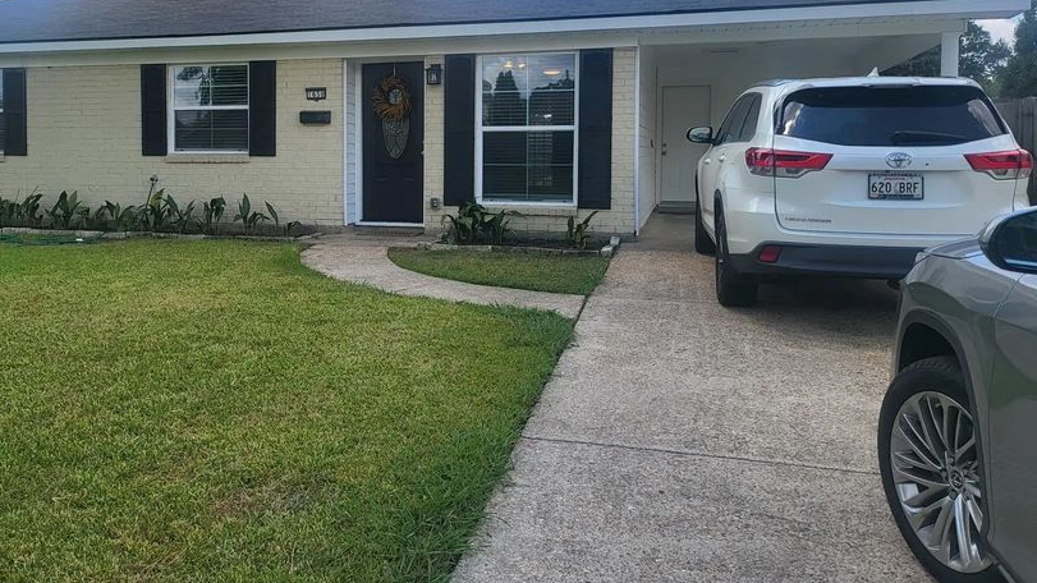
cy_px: 169
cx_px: 394
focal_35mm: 33
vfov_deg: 35.1
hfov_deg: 58.8
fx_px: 907
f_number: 1.8
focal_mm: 5
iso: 40
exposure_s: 1/1829
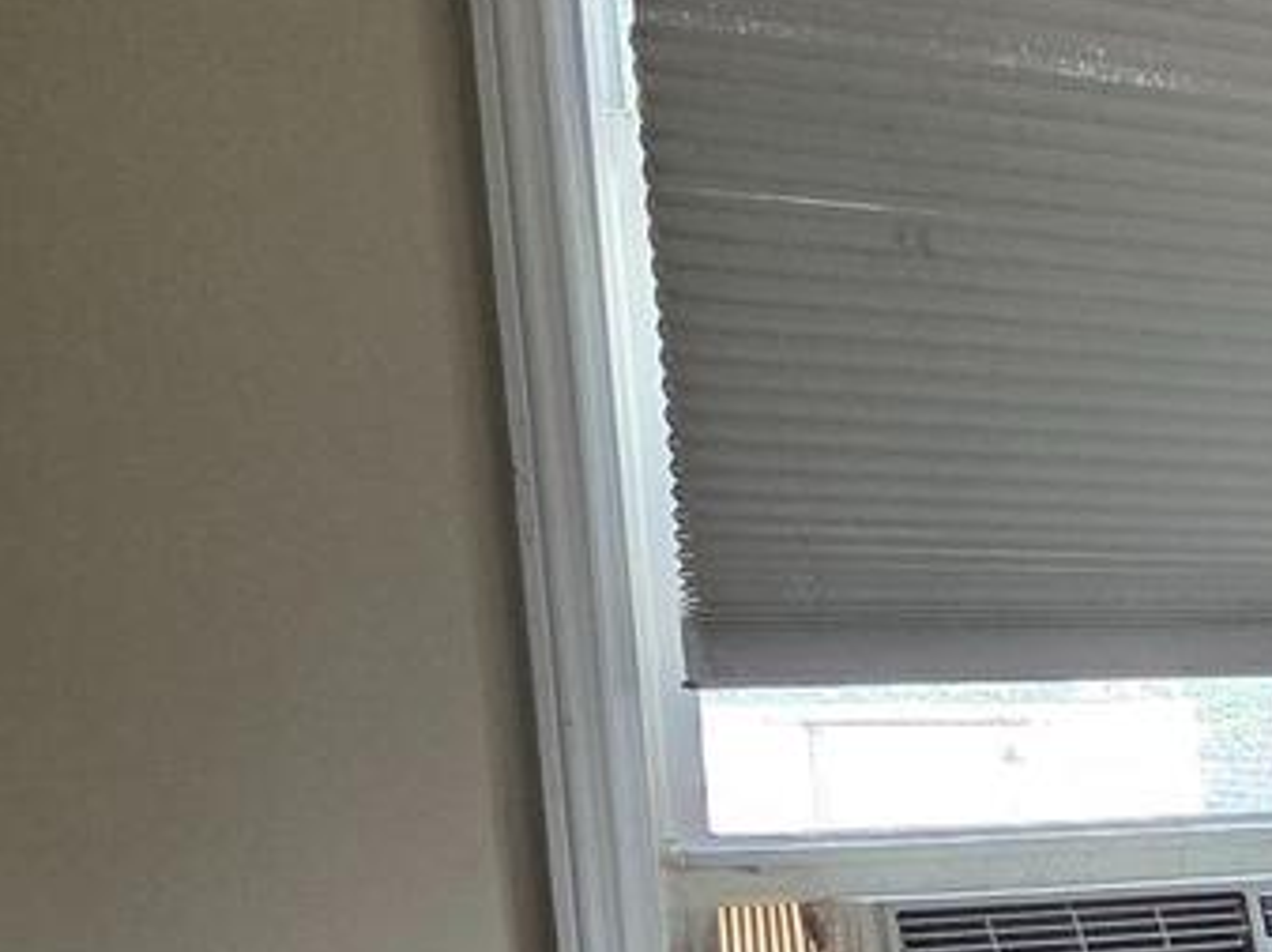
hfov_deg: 15.4
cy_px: 1223
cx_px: 2646
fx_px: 3599
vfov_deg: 14.5
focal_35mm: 98
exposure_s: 1/120
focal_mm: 6.3
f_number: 1.7
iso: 160
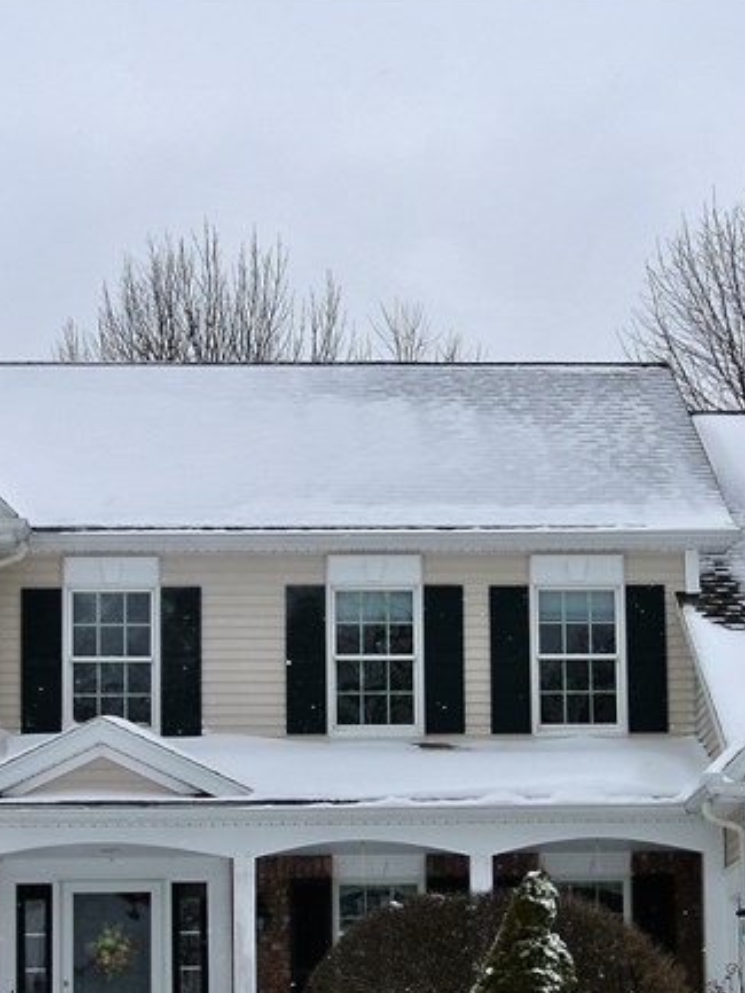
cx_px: 472
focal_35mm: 106
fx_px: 3040
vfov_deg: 18.3
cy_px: 818
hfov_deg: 14.0
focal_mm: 16.3
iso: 100
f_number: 4.2
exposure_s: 1/400
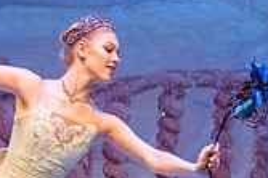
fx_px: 3190
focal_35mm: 429
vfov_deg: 3.2
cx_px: 74
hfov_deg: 4.8
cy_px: 247
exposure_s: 1/400
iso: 2500
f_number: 2.8
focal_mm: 70
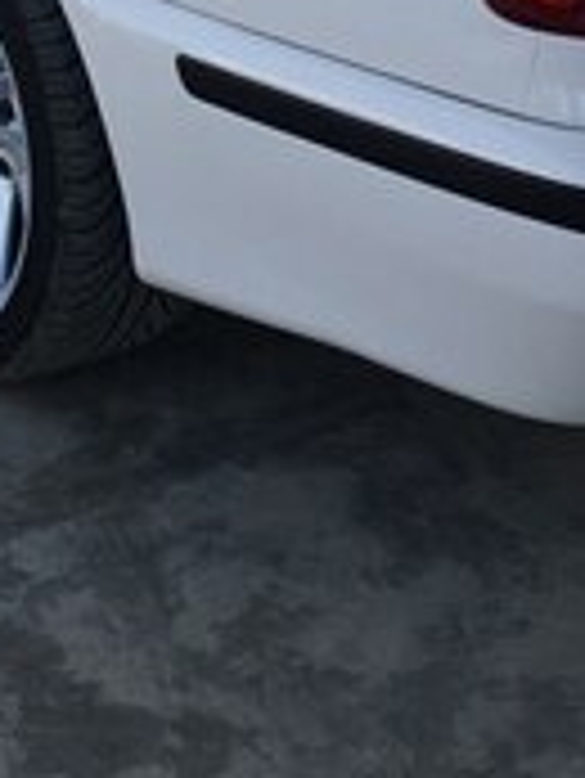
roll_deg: -2.2
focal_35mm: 83
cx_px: 72
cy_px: -85
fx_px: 1868
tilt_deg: -17.6
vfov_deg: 22.2
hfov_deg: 17.6
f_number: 2.2
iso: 32
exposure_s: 1/391
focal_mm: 4.15
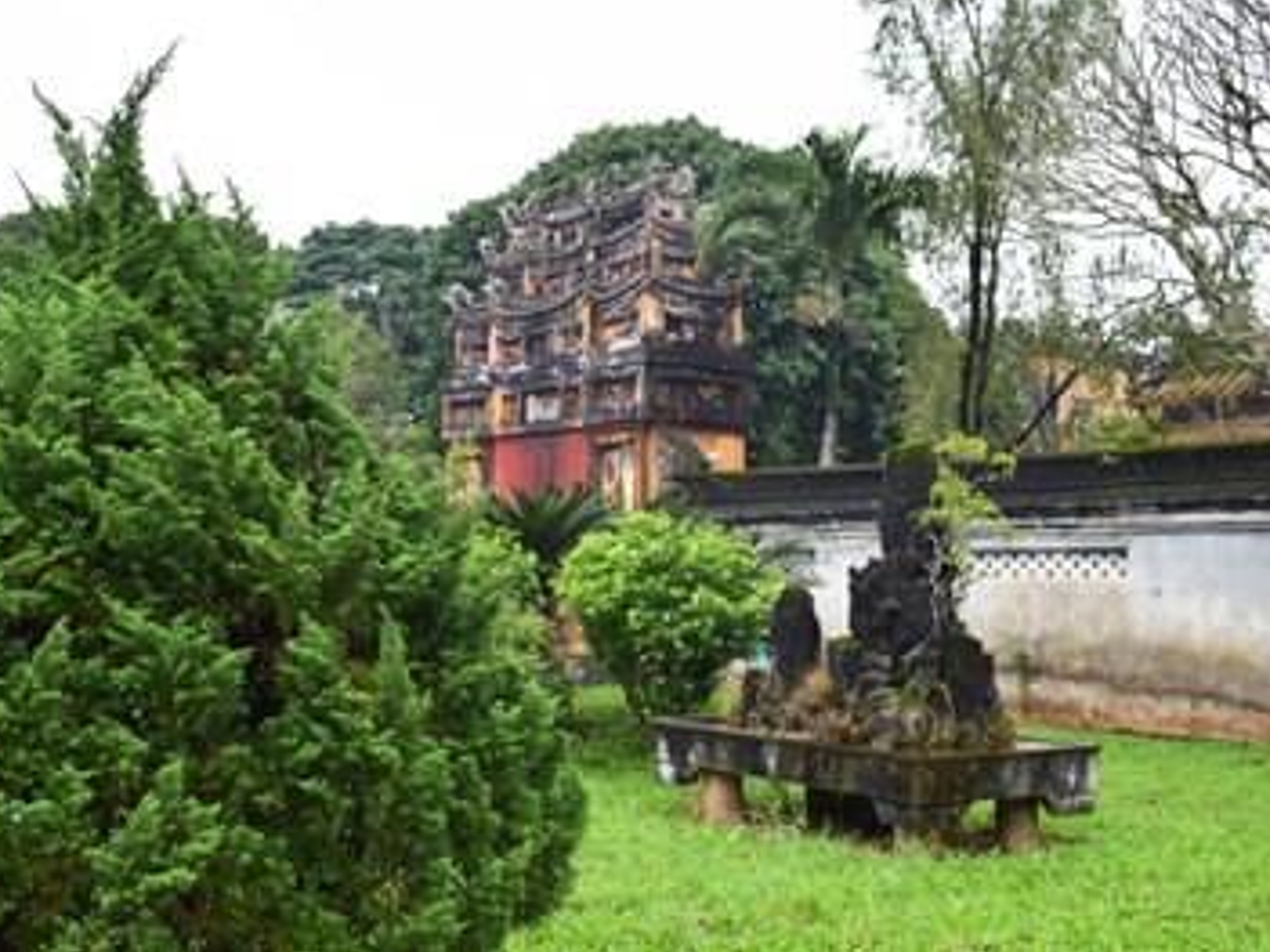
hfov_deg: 41.2
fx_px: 1687
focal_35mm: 46
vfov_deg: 31.5
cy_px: 472
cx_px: 554
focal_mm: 28
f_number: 8
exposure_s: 1/80
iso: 400
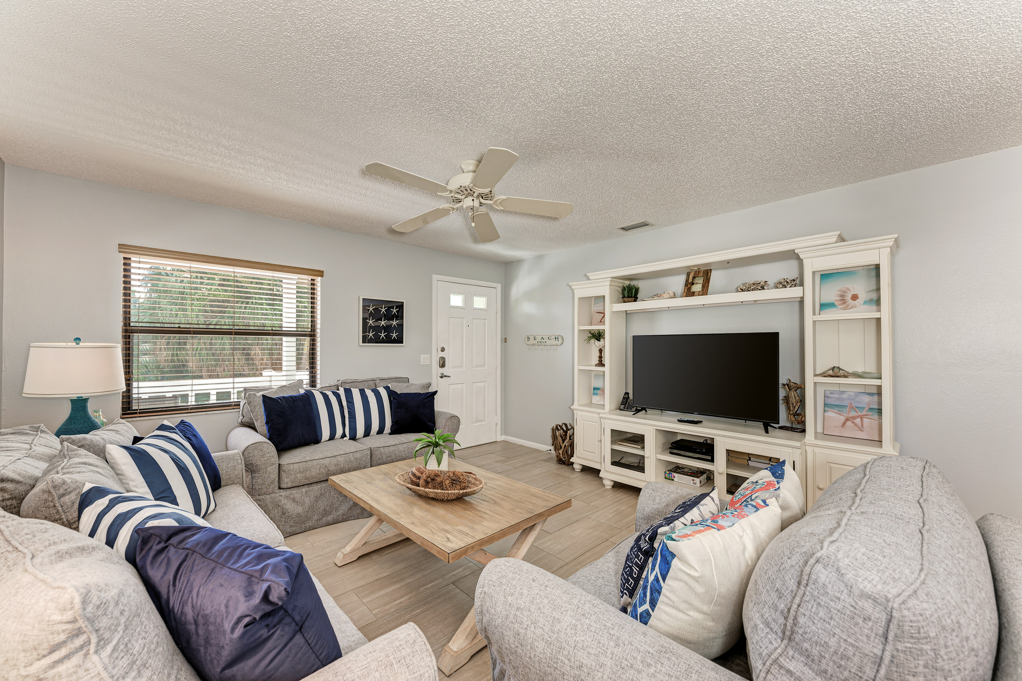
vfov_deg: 81.2
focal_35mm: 14
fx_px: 397
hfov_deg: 104.3
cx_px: 511
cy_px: 340
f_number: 8
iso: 100
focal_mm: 14
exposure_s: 1/3.33
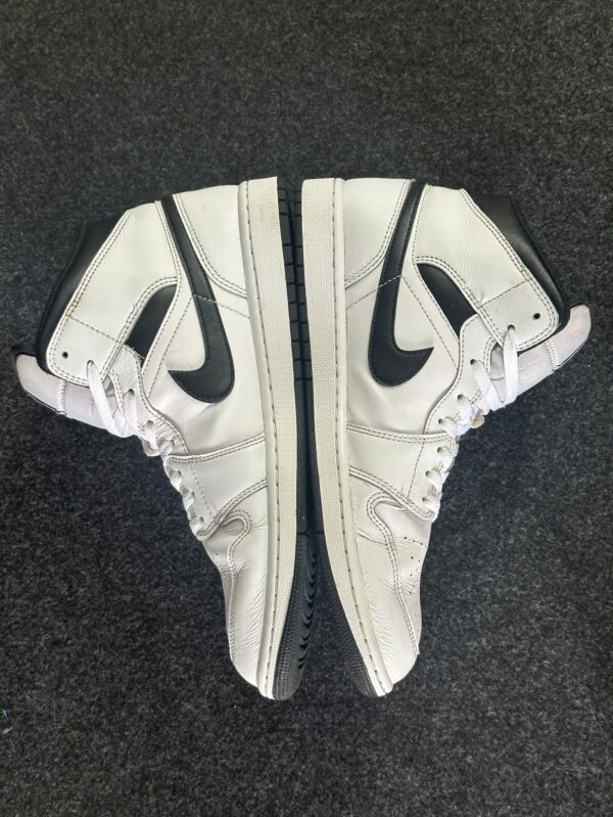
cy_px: 408
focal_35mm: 48
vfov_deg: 39.6
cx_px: 306
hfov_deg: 30.3
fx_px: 1132
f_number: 1.78
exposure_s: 1/50
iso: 125
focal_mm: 6.86
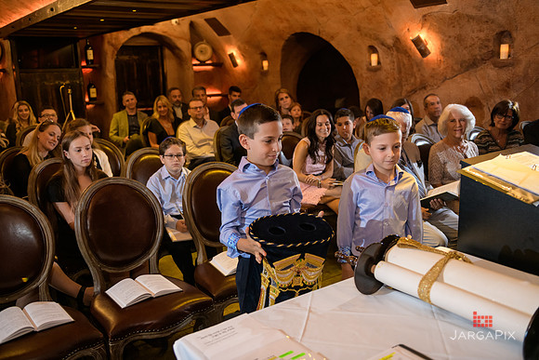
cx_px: 270
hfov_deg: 55.8
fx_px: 509
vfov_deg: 38.9
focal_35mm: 34
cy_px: 180
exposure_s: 1/125
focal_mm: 34
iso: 1600
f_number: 3.2
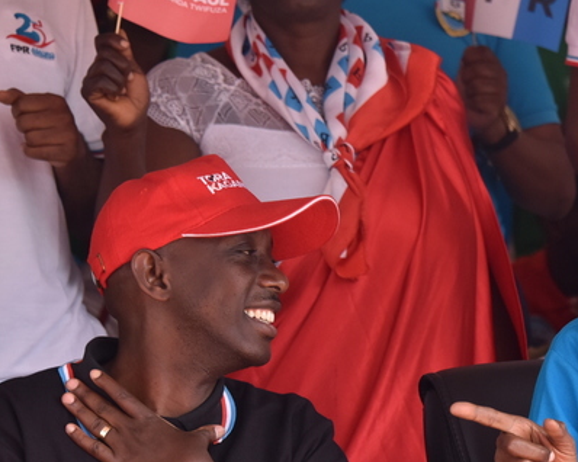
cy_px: 433
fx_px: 4924
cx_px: 562
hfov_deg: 6.7
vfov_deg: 5.4
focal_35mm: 288
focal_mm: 122
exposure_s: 1/400
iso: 500
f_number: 6.3
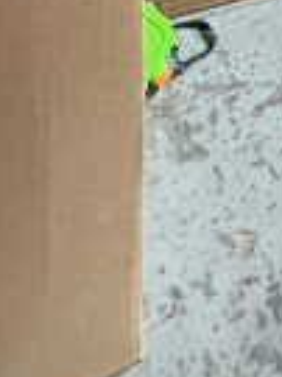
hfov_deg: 20.6
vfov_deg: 15.9
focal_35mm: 69
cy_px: -493
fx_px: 751
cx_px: 282
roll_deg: -3.7
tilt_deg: -6.4
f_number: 2.2
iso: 320
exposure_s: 1/96
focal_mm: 2.22
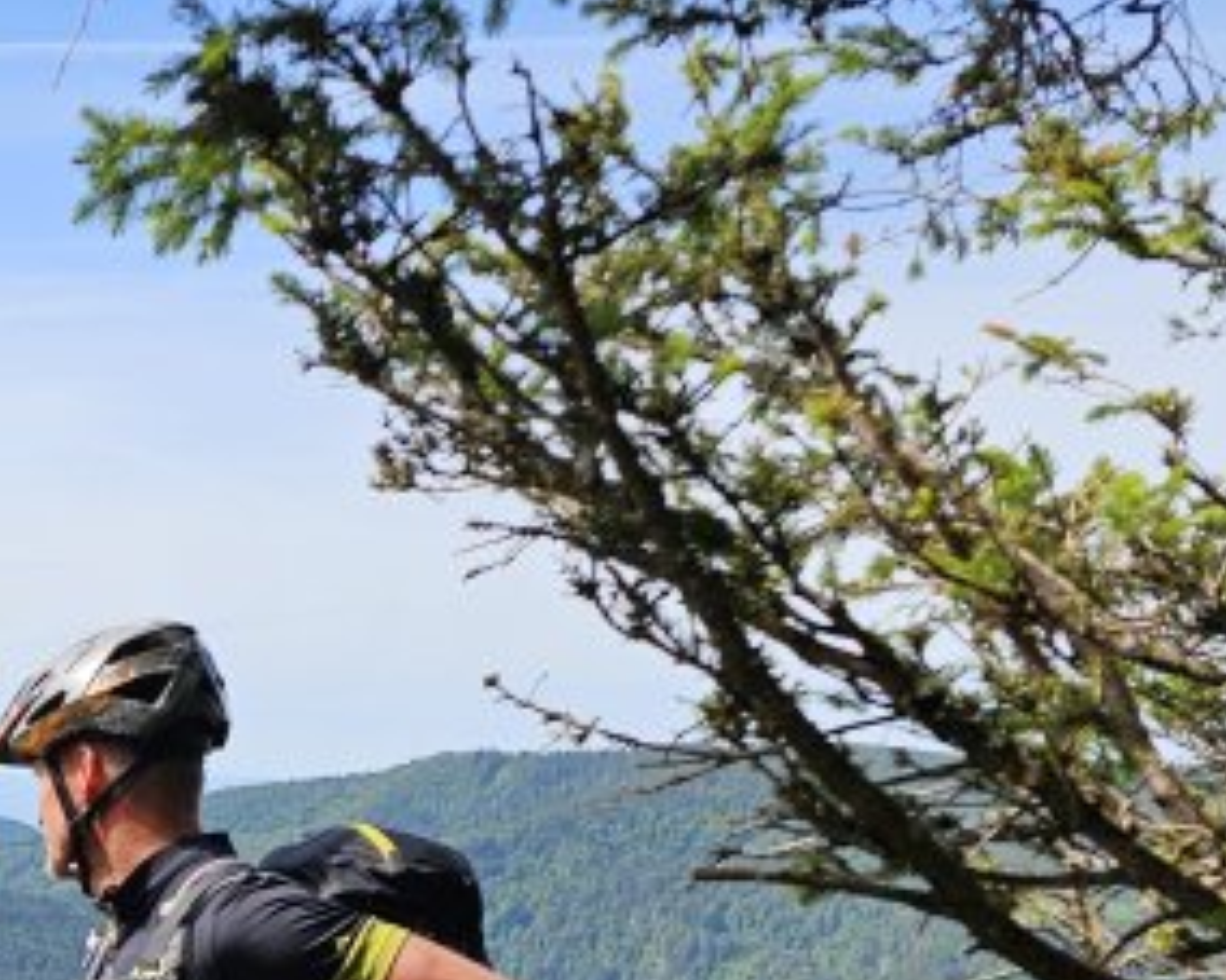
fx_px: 2757
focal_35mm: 76
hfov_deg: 21.5
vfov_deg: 18.8
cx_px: -557
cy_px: 1235
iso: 10
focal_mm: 6.3
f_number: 1.7
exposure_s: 1/485
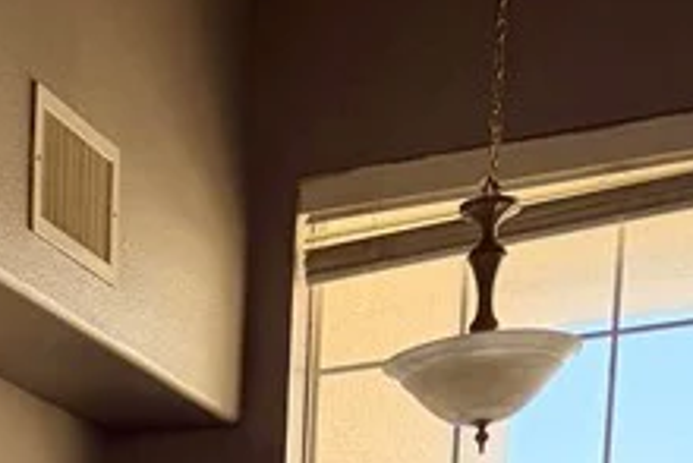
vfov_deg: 9.2
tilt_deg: -11.7
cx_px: -183
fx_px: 2234
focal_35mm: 116
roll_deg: -0.1
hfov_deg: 16.7
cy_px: 1427
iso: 100
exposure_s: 1/192
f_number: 1.78
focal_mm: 6.76
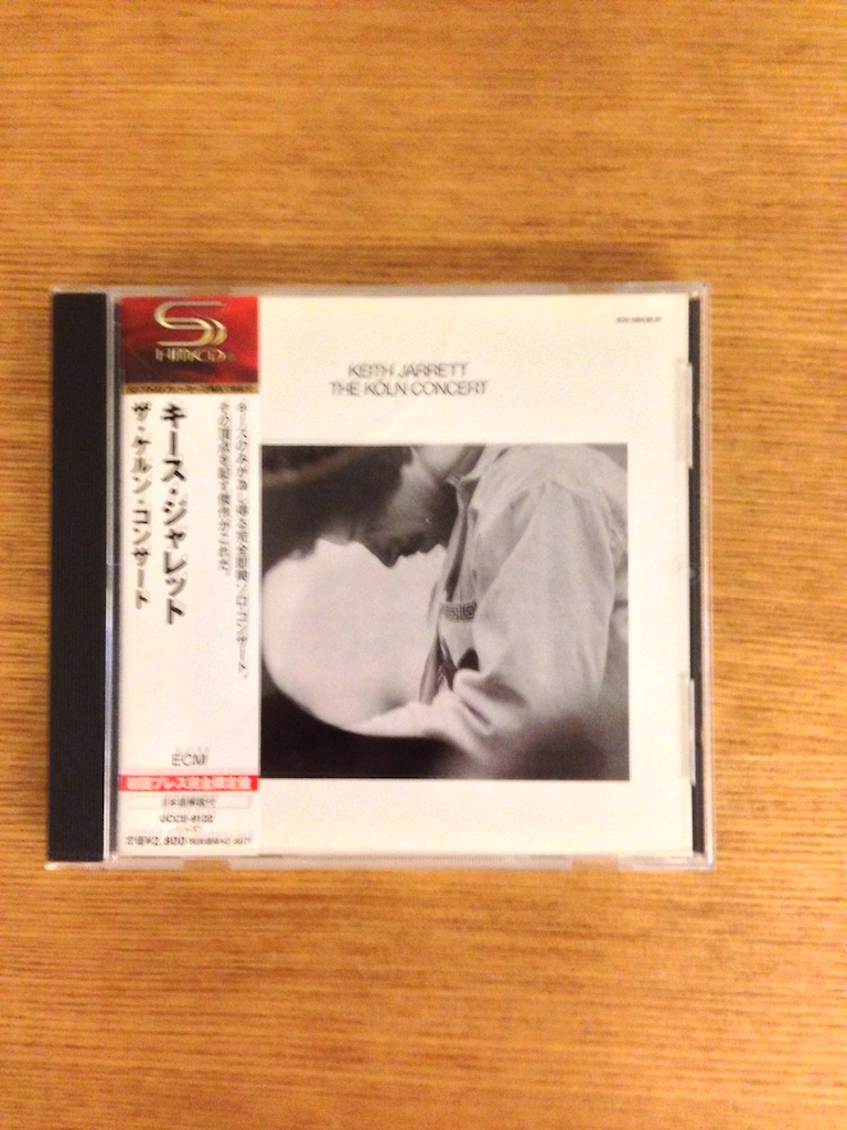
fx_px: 1077
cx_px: 424
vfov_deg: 55.4
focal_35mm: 33
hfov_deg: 42.9
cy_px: 565
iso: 500
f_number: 2.4
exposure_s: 1/15
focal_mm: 4.12
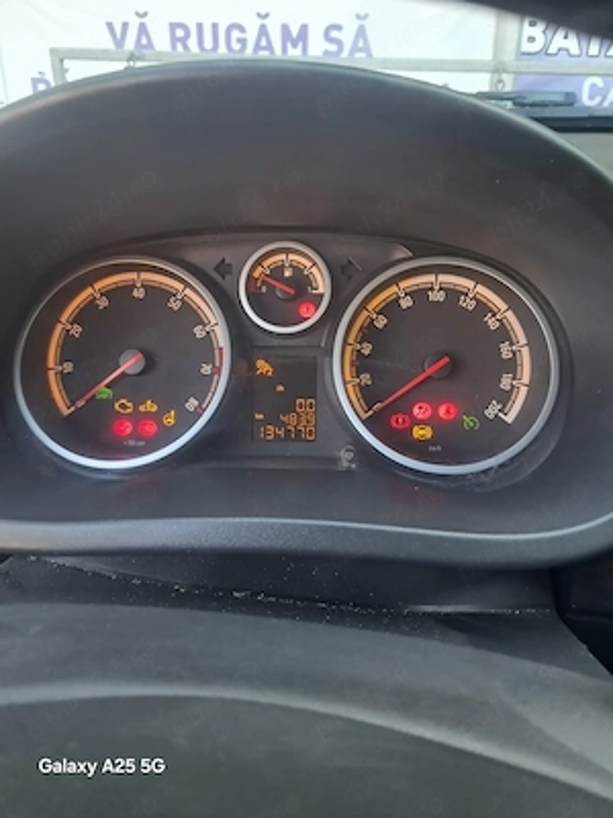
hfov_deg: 51.4
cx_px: 306
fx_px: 638
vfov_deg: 65.3
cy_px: 409
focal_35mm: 27
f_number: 1.8
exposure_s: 1/50
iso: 160
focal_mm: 4
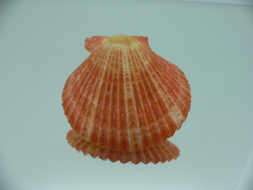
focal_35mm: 35
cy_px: 95
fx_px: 256
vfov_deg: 40.7
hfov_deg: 52.6
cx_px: 126
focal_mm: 4.6
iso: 80
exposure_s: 1/60
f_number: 2.8
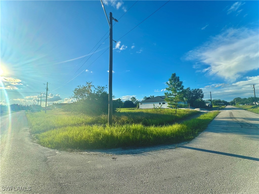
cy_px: 97
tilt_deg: +5.4
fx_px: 105
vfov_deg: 85.7
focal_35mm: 14
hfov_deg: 102.1
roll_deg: +1.5
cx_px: 130
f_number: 2.2
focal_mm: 2.22
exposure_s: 1/2146
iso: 50
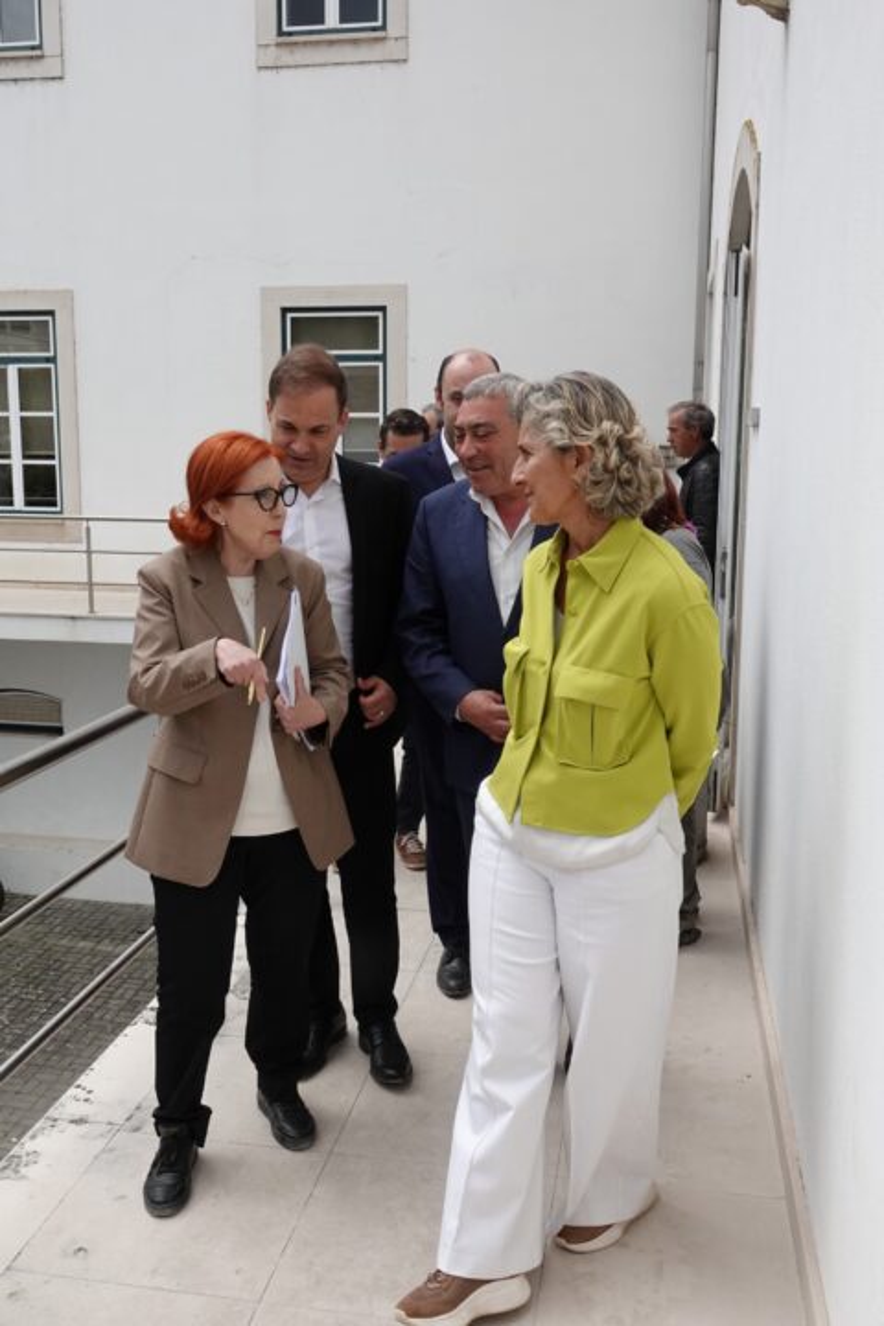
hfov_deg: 40.0
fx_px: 1215
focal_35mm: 33
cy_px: 663
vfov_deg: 57.2
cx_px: 442
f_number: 7.1
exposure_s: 1/1000
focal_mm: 12.04
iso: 500
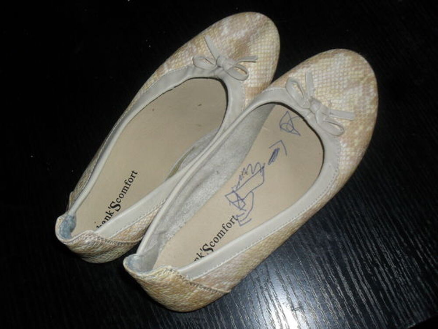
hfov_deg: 52.6
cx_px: 219
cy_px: 164
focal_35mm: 35
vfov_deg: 40.7
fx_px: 443
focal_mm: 6.3
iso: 200
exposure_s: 1/45
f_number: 3.2
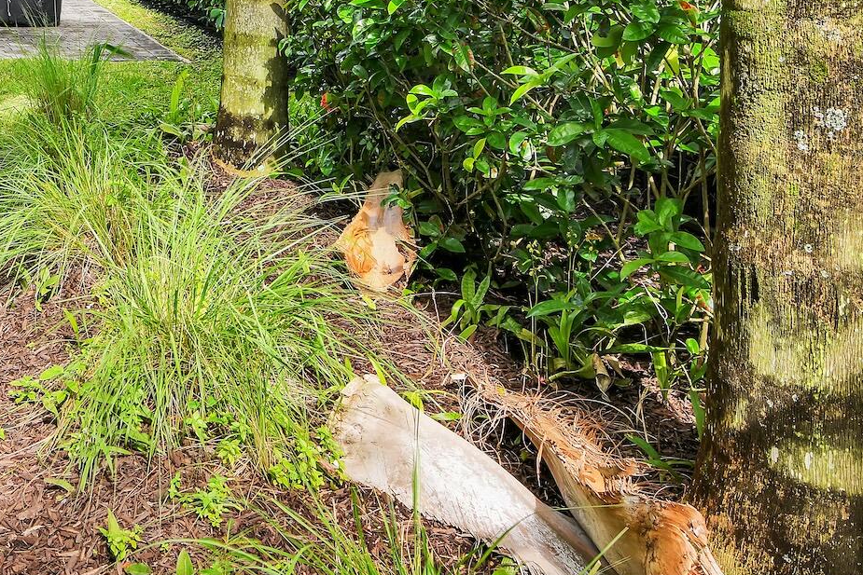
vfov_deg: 27.8
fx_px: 1031
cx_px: 81
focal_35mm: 43
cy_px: -92
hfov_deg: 41.7
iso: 200
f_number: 11
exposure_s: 1/125
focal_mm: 17
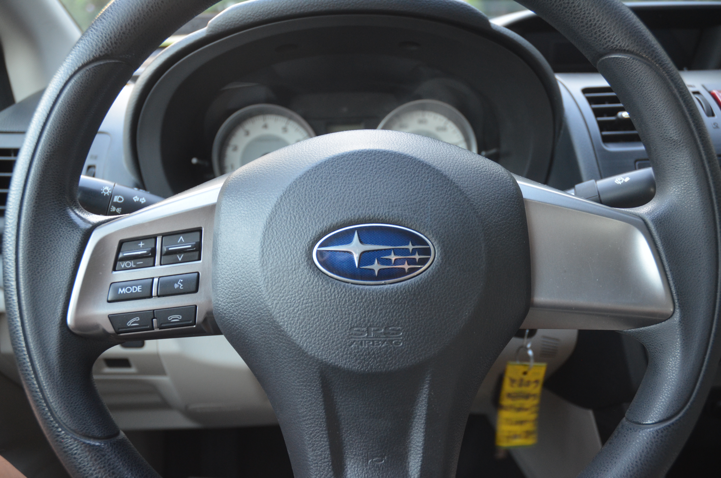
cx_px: 360
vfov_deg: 39.8
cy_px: 239
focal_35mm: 33
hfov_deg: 57.3
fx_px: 660
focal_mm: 22
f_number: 3.5
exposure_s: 1/40
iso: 800
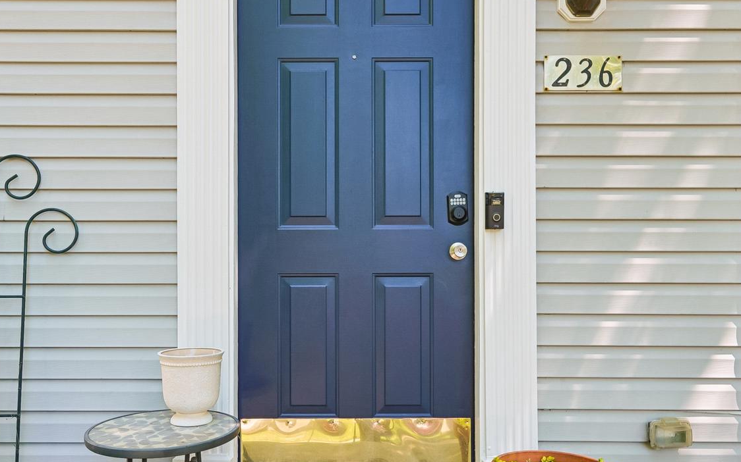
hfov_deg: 70.4
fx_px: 525
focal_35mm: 26
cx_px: 359
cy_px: 274
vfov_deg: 47.3
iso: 100
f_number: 8
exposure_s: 1/40
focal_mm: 14
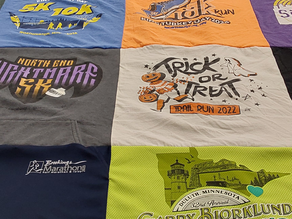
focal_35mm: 53
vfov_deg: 27.5
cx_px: 141
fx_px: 447
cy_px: 117
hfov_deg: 36.2
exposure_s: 1/60
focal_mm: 2.91
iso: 80
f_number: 1.9
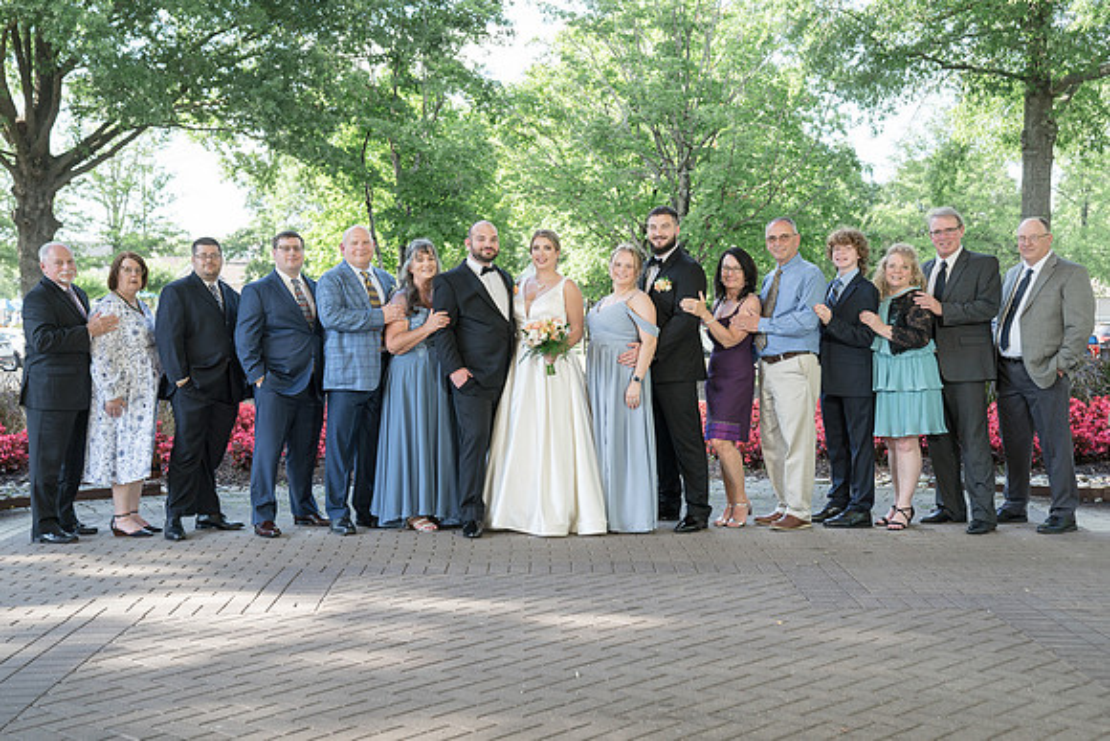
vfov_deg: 28.8
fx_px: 1444
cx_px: 541
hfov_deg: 42.0
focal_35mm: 47
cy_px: 373
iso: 200
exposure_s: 1/200
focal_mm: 45
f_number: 4
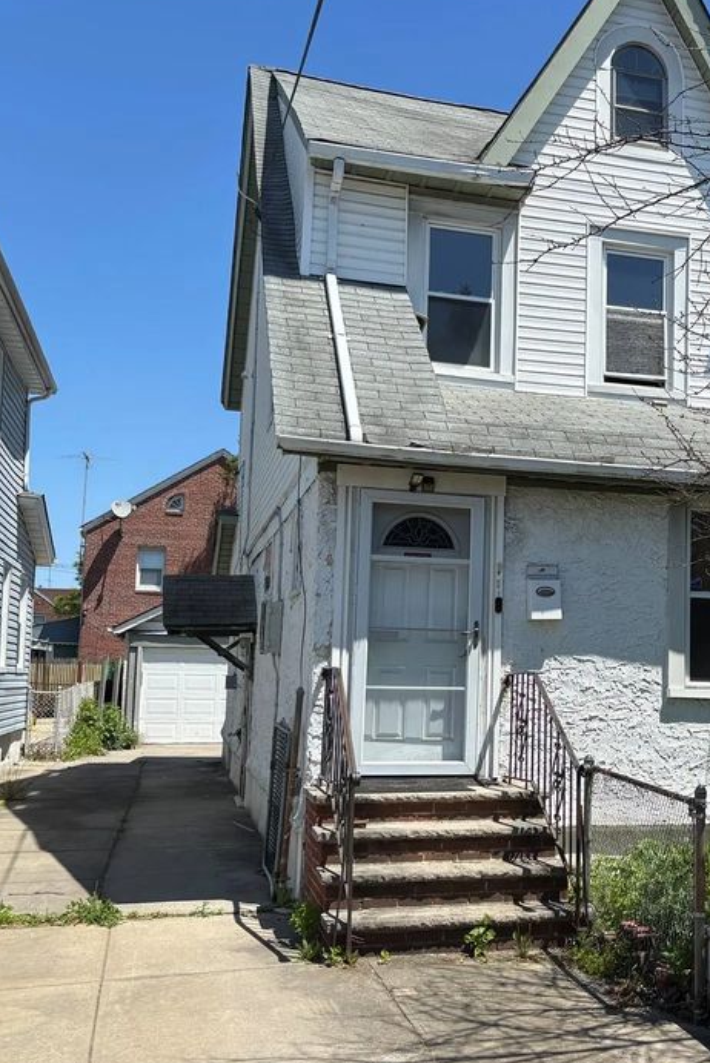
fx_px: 1182
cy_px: 570
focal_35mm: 40
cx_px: 553
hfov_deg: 32.6
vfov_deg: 48.4
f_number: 1.6
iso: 50
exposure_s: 1/3205
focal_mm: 5.96
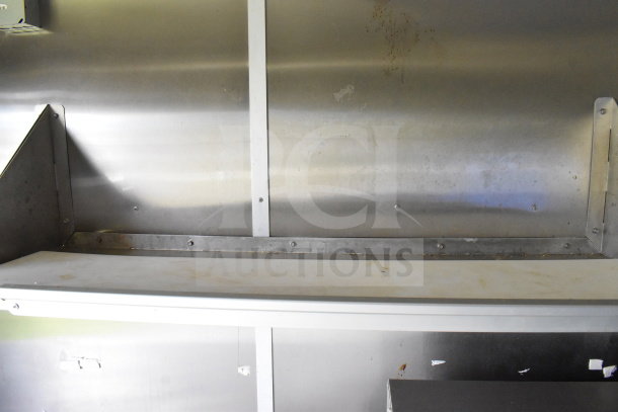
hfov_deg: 67.4
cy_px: 206
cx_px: 309
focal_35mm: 27
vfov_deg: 48.0
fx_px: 464
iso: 6400
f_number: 9
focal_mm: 18
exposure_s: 1/320
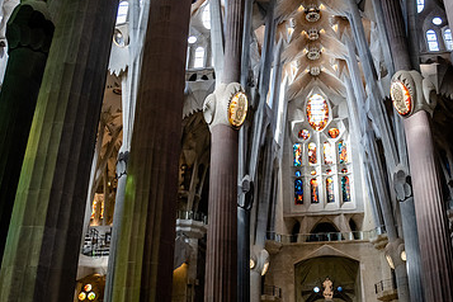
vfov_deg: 34.1
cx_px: 275
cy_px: 186
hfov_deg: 49.2
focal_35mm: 39
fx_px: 491
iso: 1250
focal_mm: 24
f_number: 4
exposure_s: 1/125
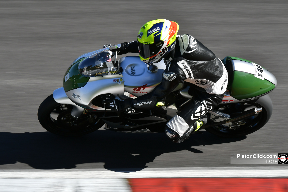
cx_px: 144
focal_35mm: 153
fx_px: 1224
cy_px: 96
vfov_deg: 9.0
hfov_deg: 13.4
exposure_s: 1/200
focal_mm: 102
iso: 180
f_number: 8
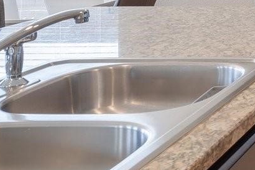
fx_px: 602
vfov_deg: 14.8
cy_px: -90
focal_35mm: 85
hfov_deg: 17.6
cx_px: 499
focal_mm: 17
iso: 100
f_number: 8
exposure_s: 1.6
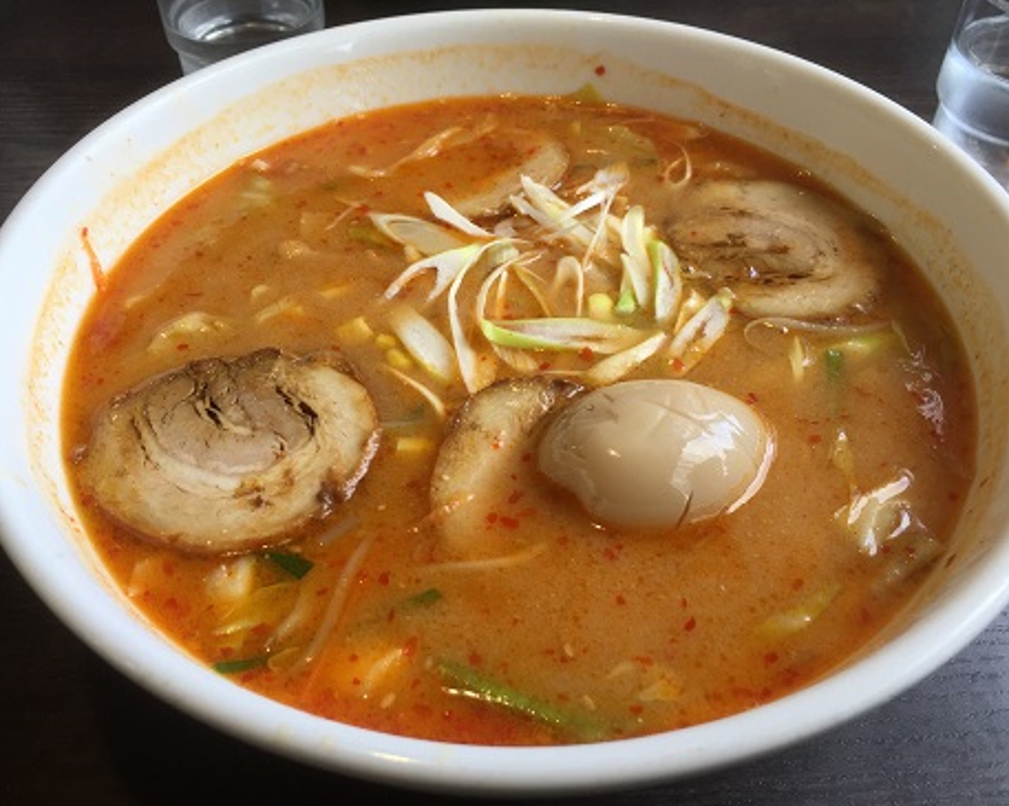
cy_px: 399
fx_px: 925
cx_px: 503
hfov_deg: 57.2
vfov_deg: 47.1
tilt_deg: -45.7
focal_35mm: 31
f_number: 2.2
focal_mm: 4.15
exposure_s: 1/50
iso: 32
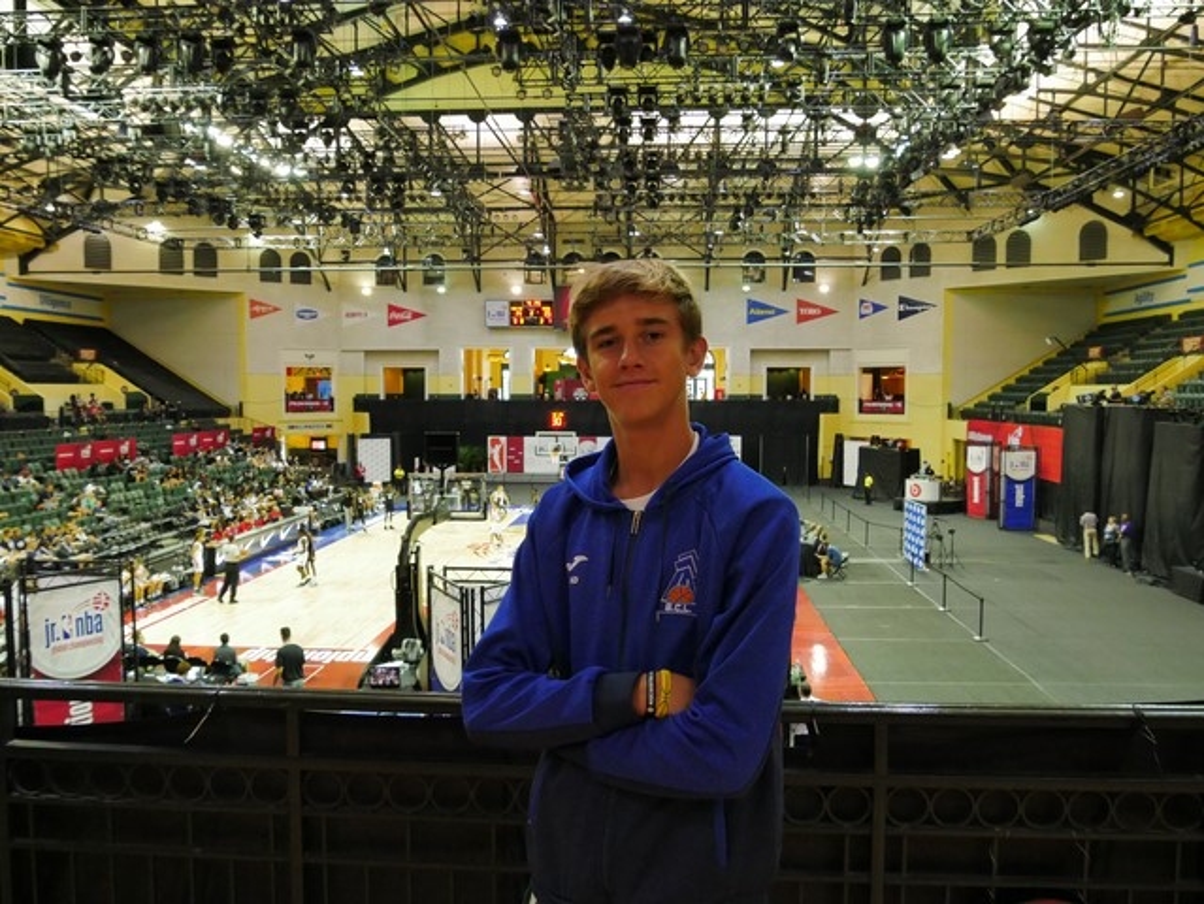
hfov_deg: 63.4
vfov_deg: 49.8
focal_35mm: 28
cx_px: 602
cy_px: 452
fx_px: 974
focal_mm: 14
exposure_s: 1/80
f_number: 5.6
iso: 3200
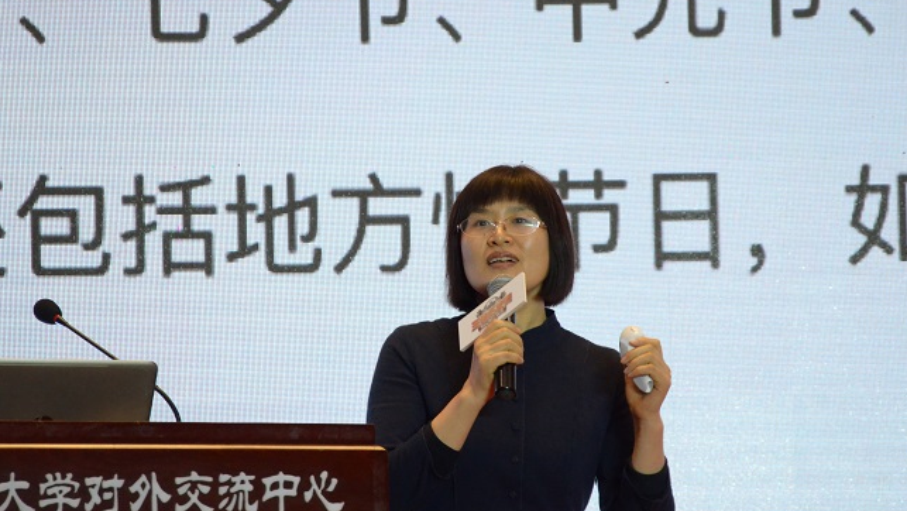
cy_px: 284
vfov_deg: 5.9
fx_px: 4923
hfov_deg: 10.5
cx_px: 426
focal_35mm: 205
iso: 2200
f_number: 5.6
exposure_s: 1/125
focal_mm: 105
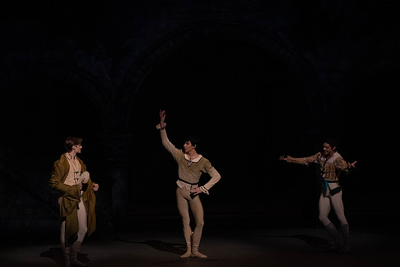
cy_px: 134
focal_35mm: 232
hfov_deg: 8.9
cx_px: 200
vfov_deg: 5.9
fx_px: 2578
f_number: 5.6
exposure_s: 1/250
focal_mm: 232
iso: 8000
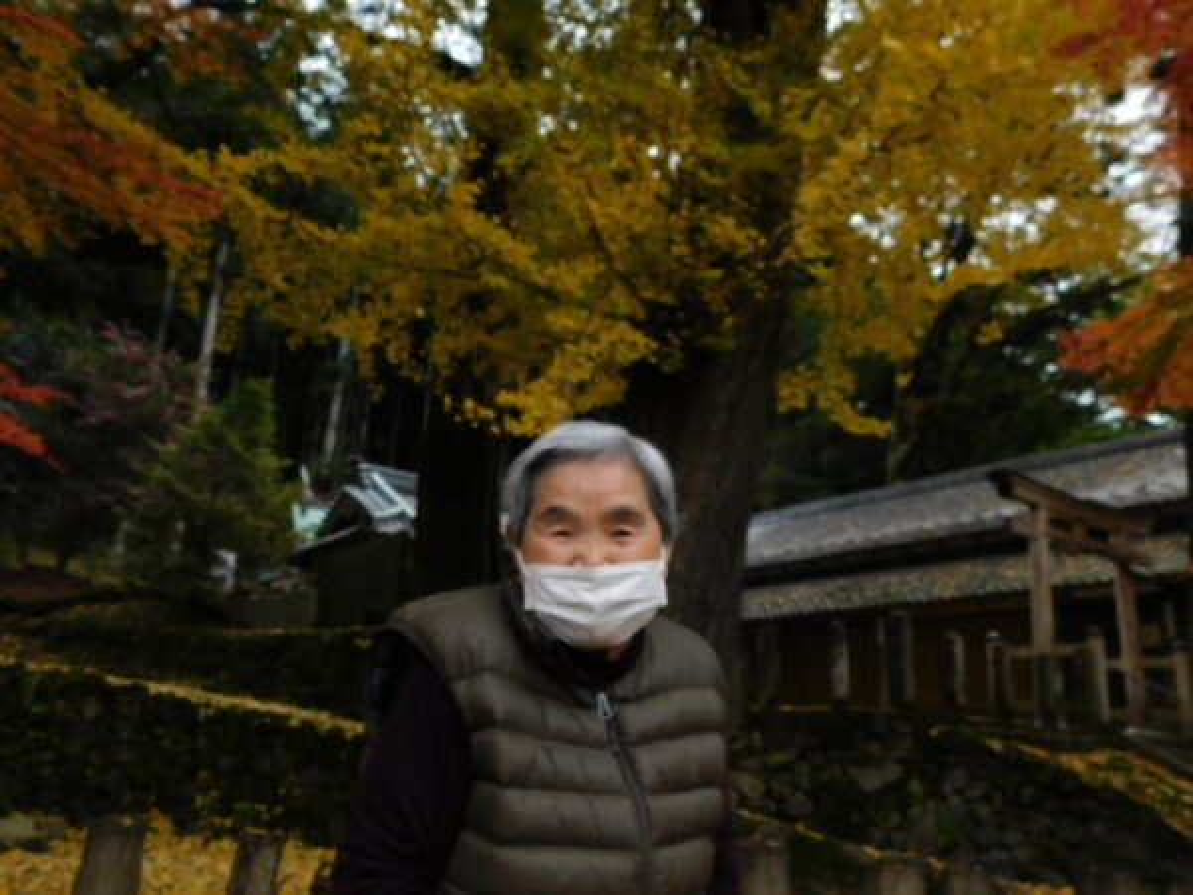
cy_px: 448
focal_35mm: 30
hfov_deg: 60.0
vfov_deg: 46.8
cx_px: 596
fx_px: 1034
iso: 125
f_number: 3.2
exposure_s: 1/200
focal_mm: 5.3
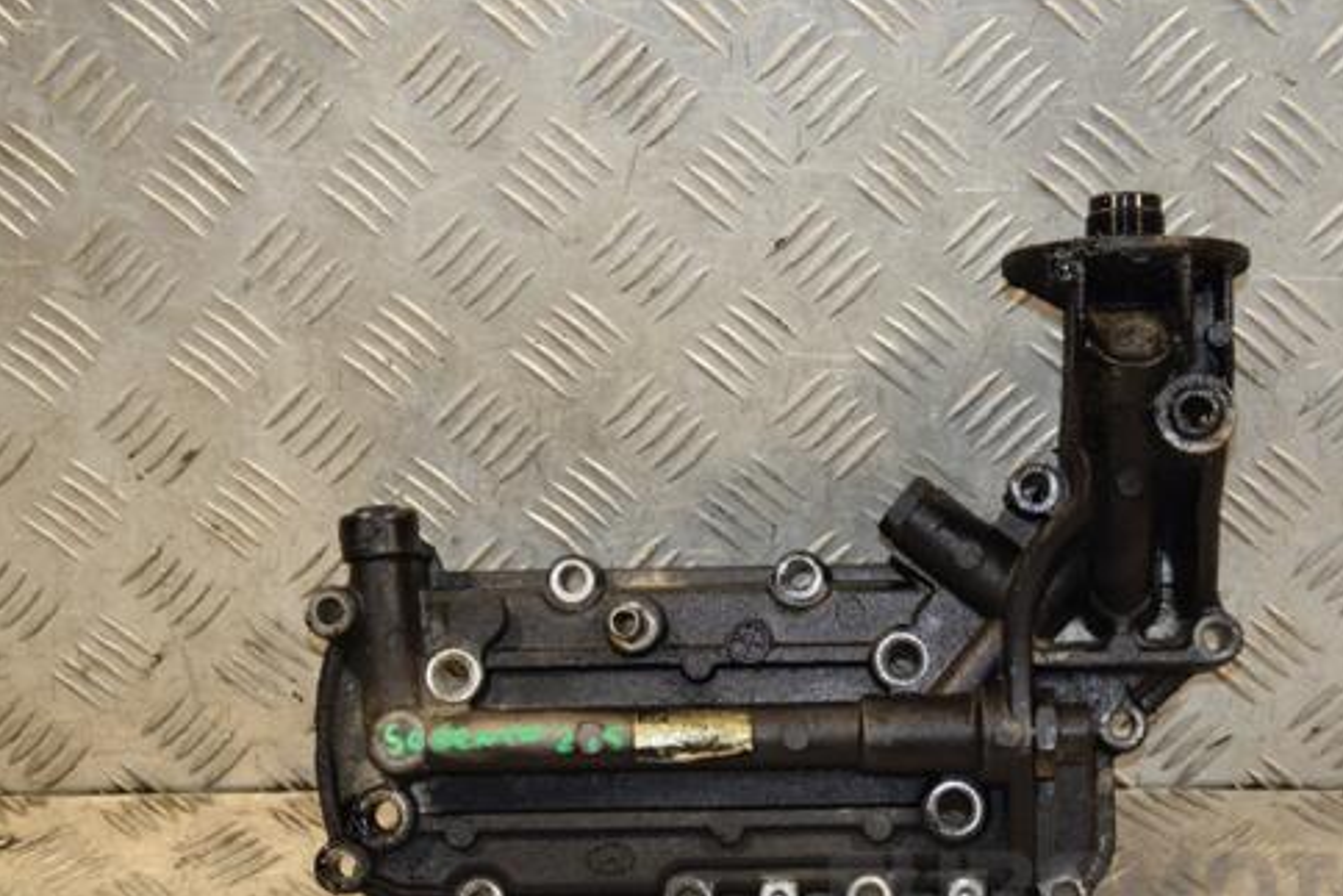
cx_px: 777
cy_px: 524
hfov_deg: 24.3
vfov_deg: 16.3
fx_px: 3120
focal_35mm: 84
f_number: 4.8
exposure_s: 1/160
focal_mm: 45
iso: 800
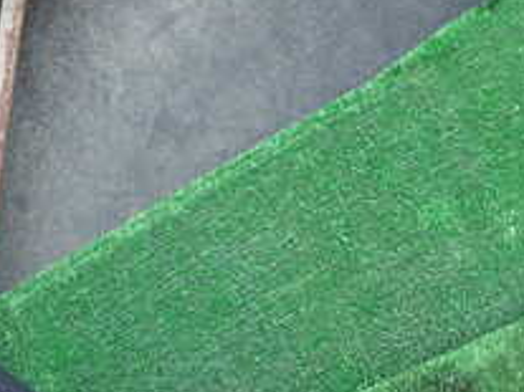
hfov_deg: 22.1
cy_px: 556
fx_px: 1316
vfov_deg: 15.8
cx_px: 84
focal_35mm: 87
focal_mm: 5.4
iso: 100
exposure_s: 1/80
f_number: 2.3
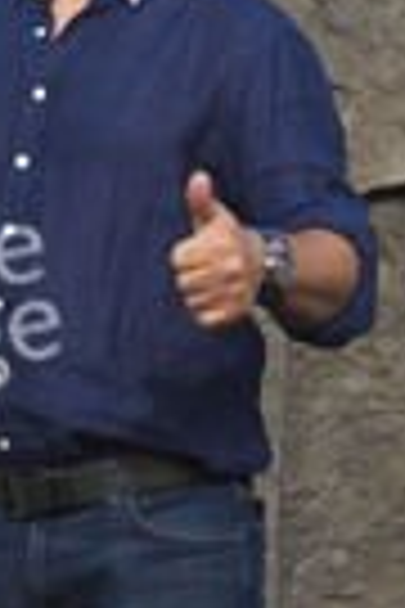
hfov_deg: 10.2
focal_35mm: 133
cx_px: -40
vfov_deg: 15.2
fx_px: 2244
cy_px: 558
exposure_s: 1/250
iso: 320
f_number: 6.3
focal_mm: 45
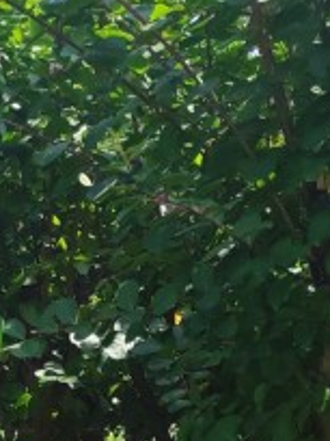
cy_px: 516
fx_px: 1792
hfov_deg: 10.4
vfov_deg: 13.6
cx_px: 13
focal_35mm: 141
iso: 50
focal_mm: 5.52
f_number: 1.95
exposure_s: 1/760
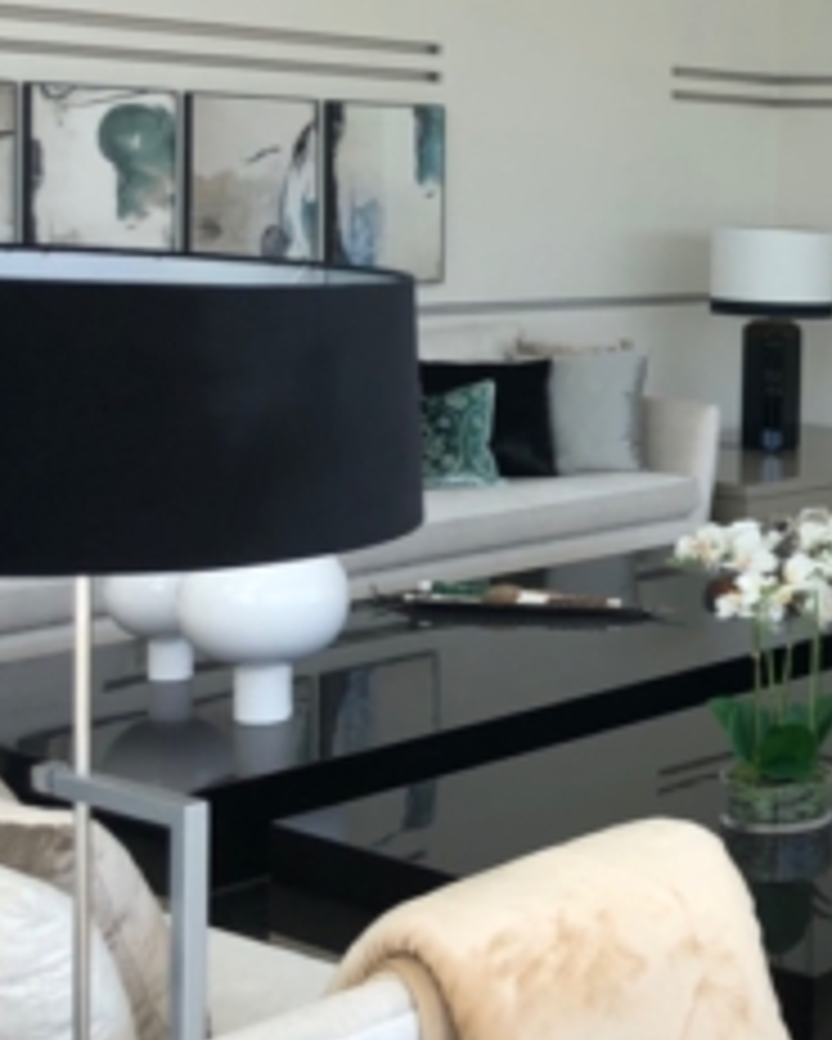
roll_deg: -0.6
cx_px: 1093
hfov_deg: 20.2
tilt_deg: -3.9
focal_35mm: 69
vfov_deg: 27.3
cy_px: 311
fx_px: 2122
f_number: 1.8
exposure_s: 1/255
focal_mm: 4
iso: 20
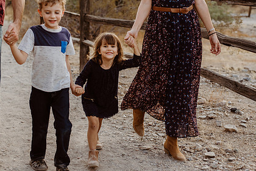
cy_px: 64
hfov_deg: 29.2
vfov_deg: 19.7
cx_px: 128
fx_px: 491
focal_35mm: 69
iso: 200
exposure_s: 1/250
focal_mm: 50
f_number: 2.8
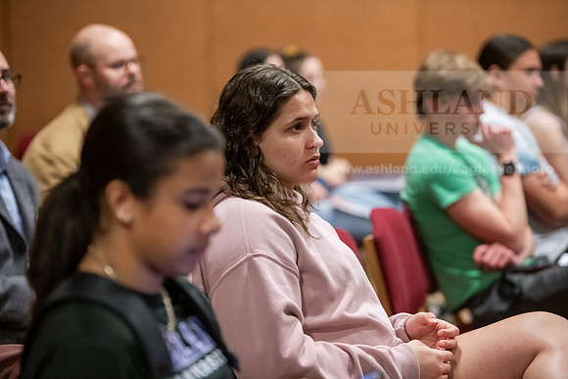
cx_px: 284
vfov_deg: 10.2
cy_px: 190
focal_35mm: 135
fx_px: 2130
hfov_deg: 15.2
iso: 4000
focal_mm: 135
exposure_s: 1/160
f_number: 3.2
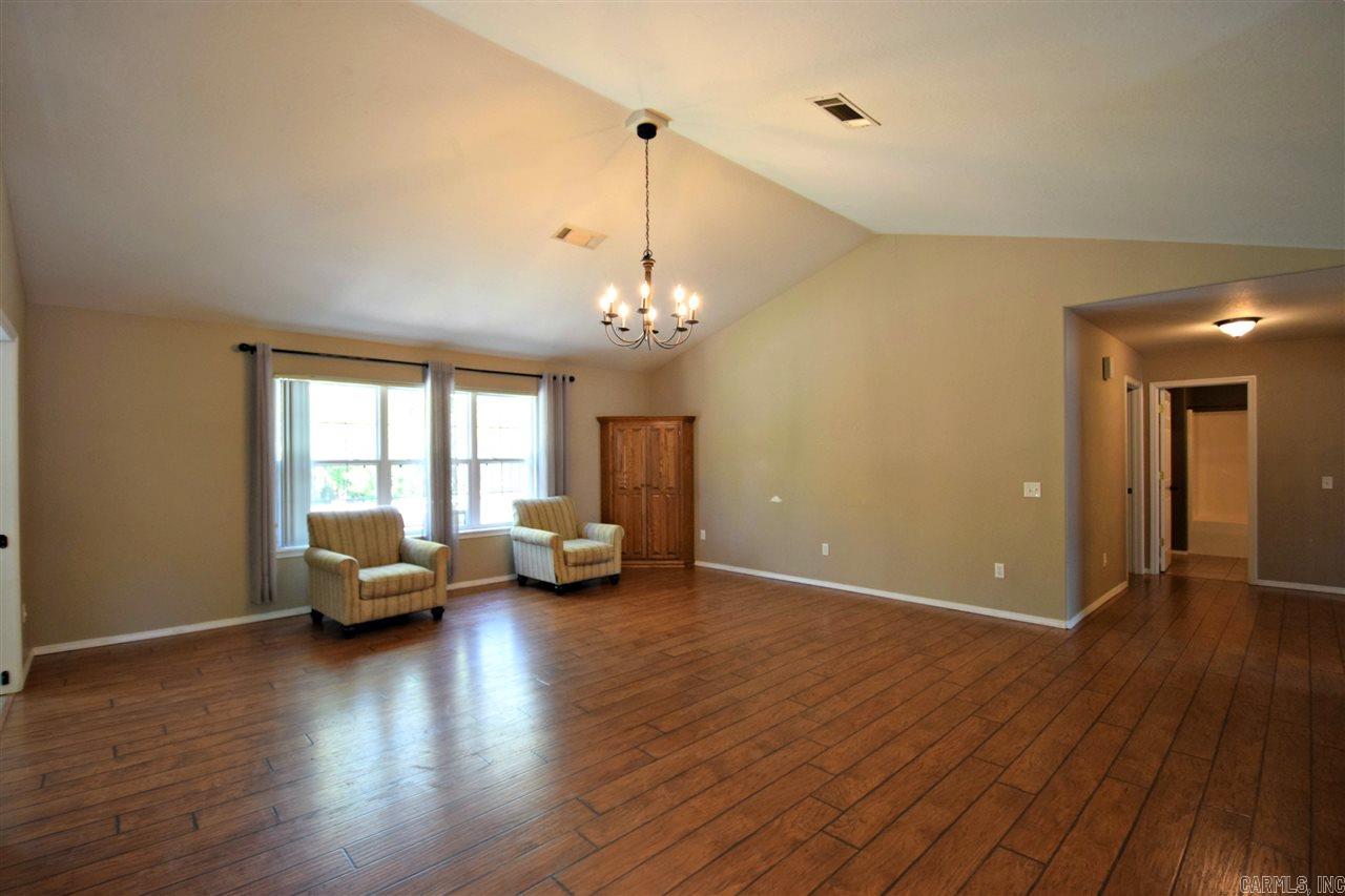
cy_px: 448
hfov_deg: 100.4
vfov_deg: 77.3
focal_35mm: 15
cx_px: 672
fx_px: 560
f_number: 4
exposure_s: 1/60
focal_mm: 10
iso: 720
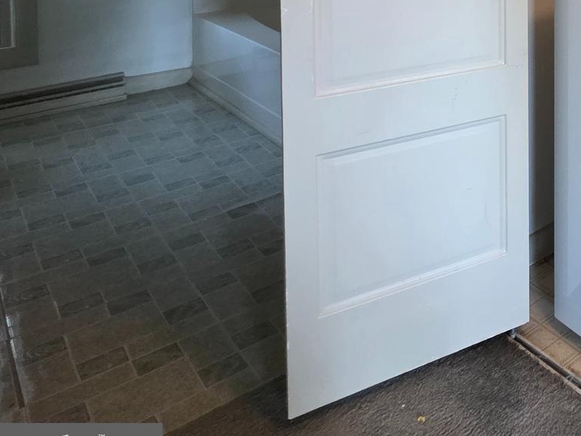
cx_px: 754
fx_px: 588
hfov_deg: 35.7
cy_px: -101
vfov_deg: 32.7
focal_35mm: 35
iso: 500
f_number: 1.9
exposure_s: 1/60
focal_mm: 2.2
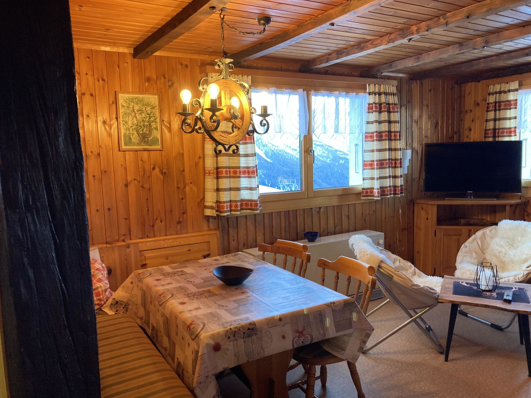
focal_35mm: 28
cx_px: 266
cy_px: 199
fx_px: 430
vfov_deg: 49.7
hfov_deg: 63.4
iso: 100
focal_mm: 3.99
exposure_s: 1/50
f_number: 1.8
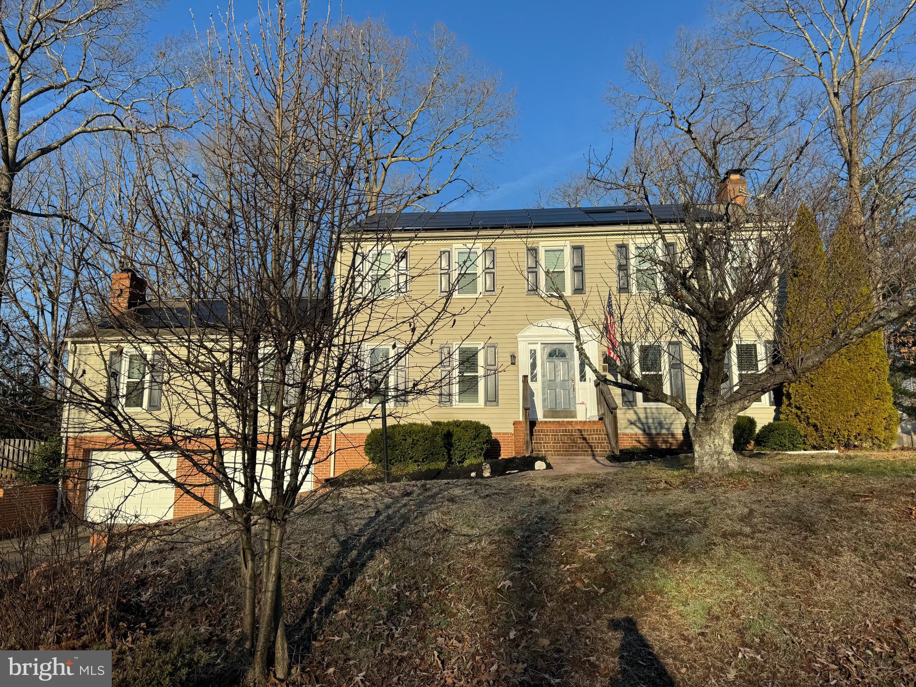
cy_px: 344
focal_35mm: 24
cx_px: 458
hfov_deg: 71.6
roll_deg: -0.1
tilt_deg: +10.3
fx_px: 635
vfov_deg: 56.8
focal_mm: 6.86
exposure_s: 1/4310
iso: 80
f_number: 1.78
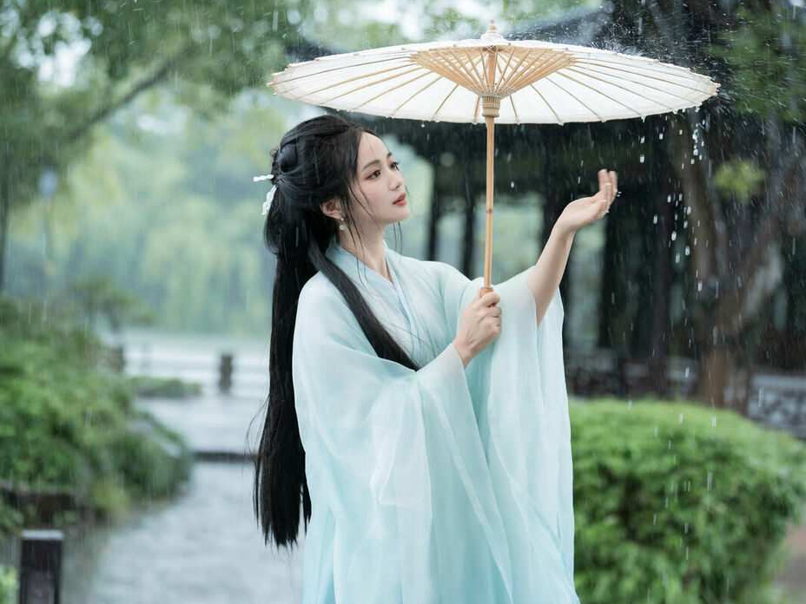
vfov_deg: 14.9
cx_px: 442
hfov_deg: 19.8
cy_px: 301
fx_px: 2305
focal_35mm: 99
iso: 640
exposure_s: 1/200
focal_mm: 91
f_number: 3.2
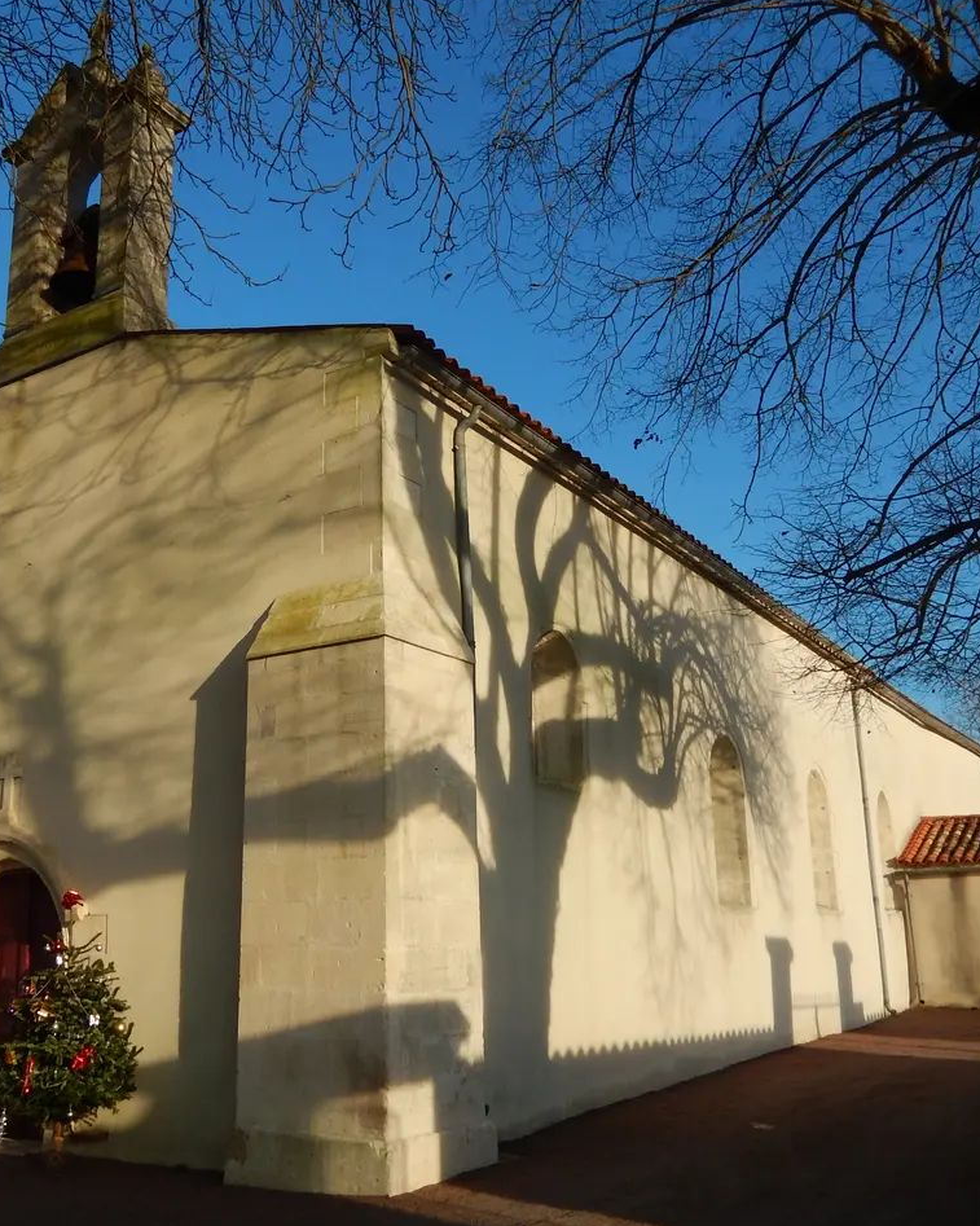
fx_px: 1197
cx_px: 366
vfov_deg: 54.2
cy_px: 608
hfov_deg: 44.2
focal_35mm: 33
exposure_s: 1/1250
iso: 125
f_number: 3.4
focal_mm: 4.5
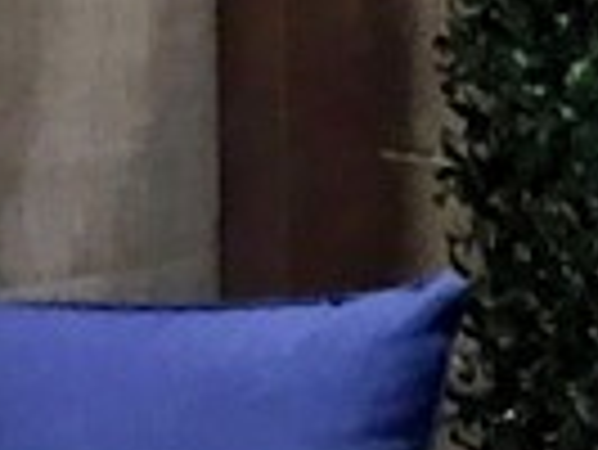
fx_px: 4115
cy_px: -202
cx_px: 845
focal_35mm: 238
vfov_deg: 6.2
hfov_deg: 8.2
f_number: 2.4
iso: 32
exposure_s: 1/30
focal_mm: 3.3
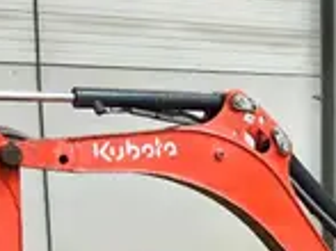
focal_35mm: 95
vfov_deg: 15.0
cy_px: 299
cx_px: 338
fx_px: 921
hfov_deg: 20.0
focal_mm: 3
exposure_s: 1/60
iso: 125
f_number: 1.8
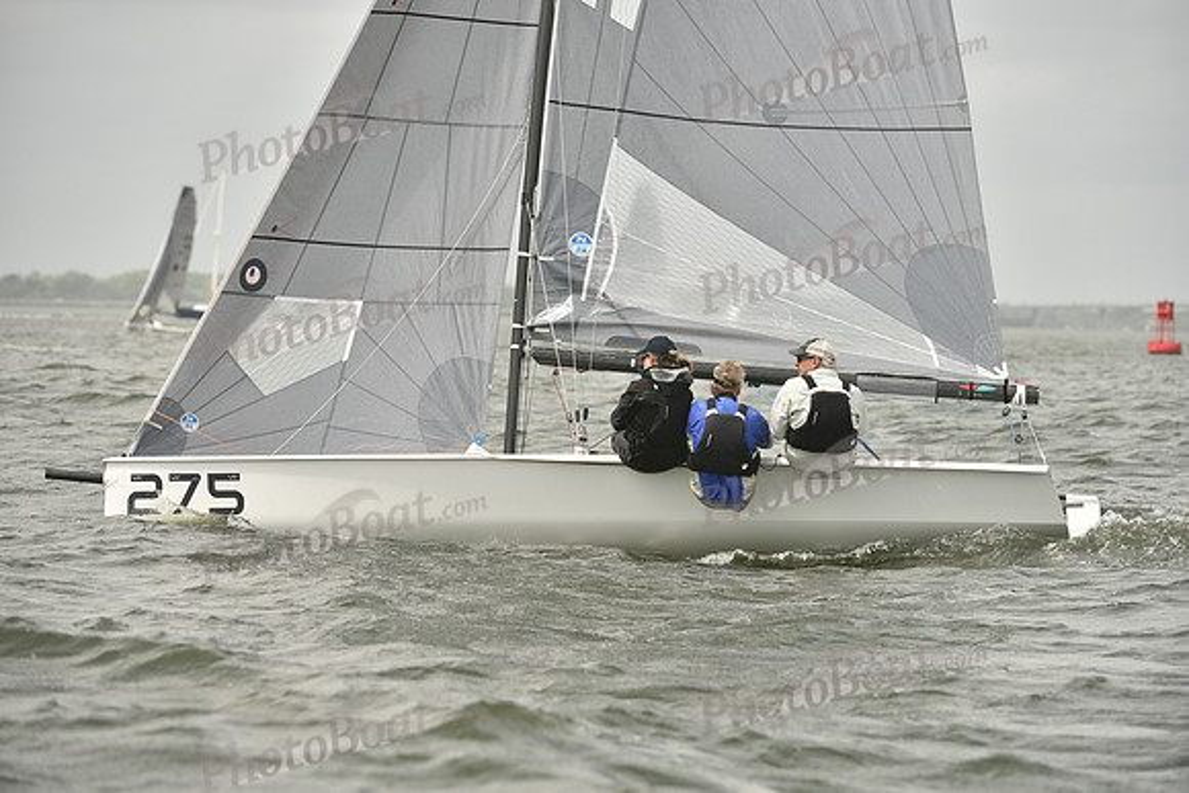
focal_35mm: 240
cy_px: 396
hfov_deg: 8.6
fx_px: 7928
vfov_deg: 5.7
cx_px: 594
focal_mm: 240
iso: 320
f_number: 6.3
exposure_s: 1/1250
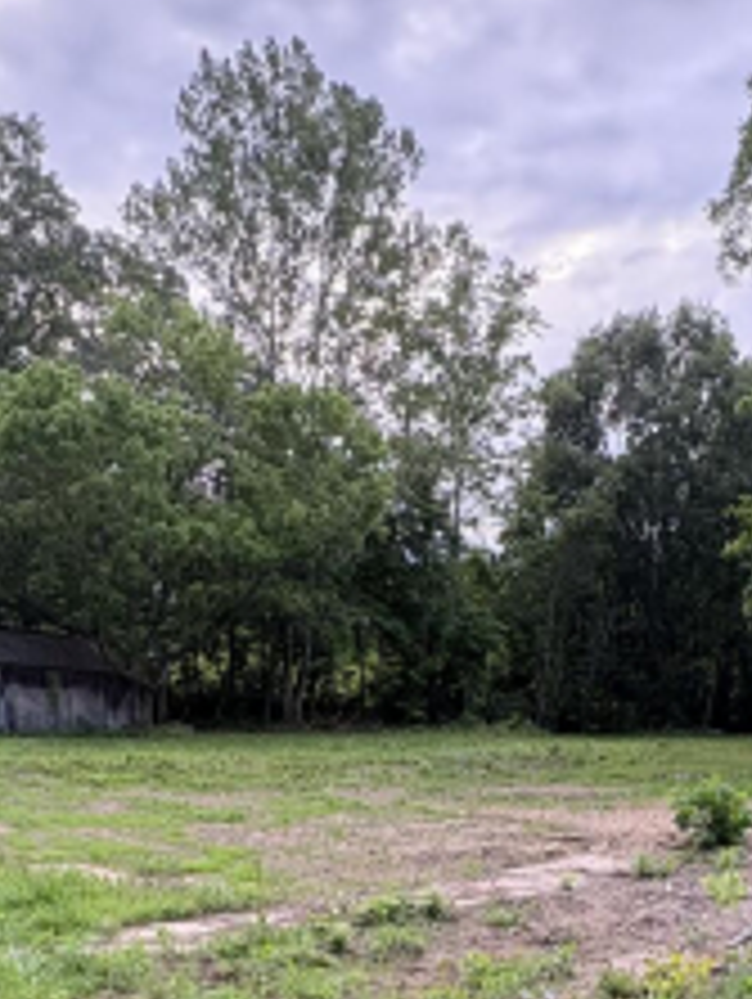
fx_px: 1214
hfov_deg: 34.1
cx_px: 495
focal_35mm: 42
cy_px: 1019
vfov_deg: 39.1
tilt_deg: -13.0
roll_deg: -3.5
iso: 80
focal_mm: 2.22
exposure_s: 1/126
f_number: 2.2
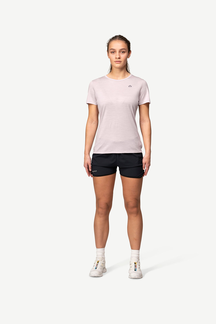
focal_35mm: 70
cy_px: 162
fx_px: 630
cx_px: 108
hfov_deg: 19.5
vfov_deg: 28.8
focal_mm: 70
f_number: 5
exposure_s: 1/80
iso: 500
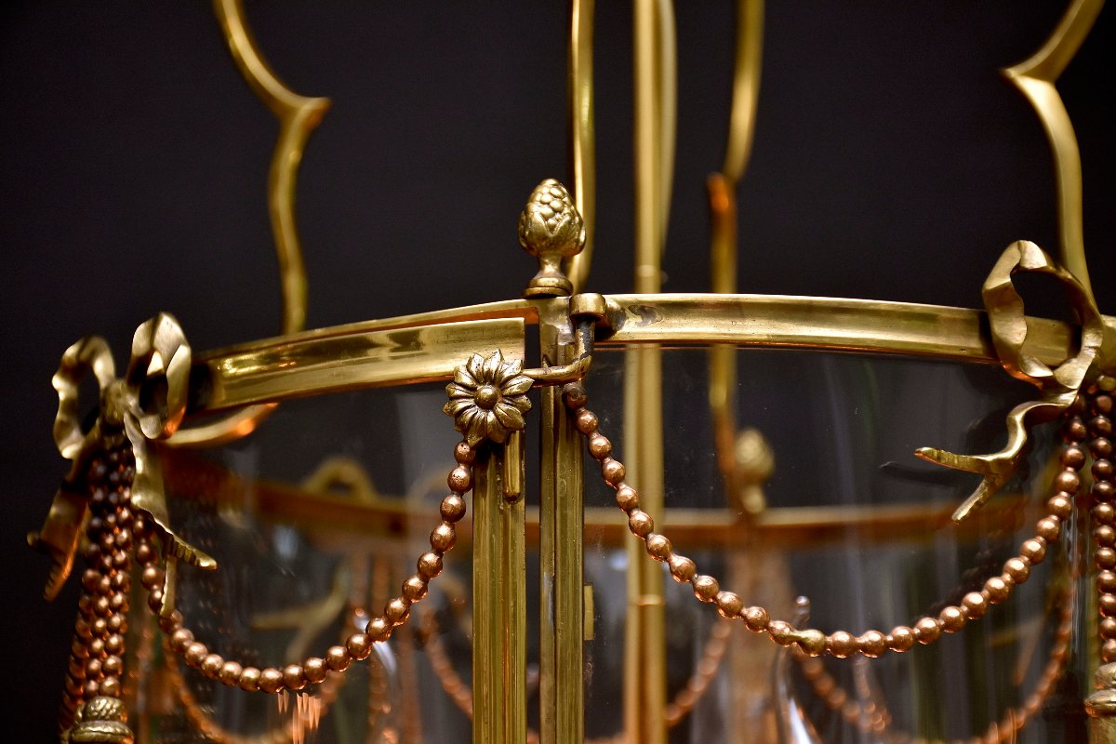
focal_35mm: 93
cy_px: 372
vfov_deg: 14.7
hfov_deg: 21.9
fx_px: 2883
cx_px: 558
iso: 640
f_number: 5
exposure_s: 1/160
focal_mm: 62
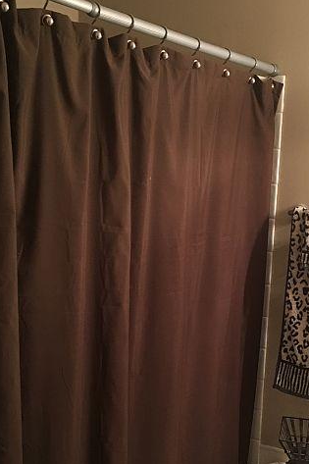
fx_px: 657
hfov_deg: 26.3
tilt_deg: -14.8
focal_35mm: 51
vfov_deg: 38.2
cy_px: 328
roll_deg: -2.2
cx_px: 210
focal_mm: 4.15
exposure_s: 1/15
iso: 100
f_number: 2.2
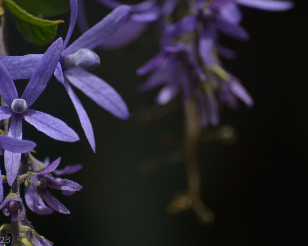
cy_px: 110
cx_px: 90
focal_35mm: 628
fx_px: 5725
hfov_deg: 3.1
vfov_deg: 2.5
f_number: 5.6
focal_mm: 300
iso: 200
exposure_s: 1/640
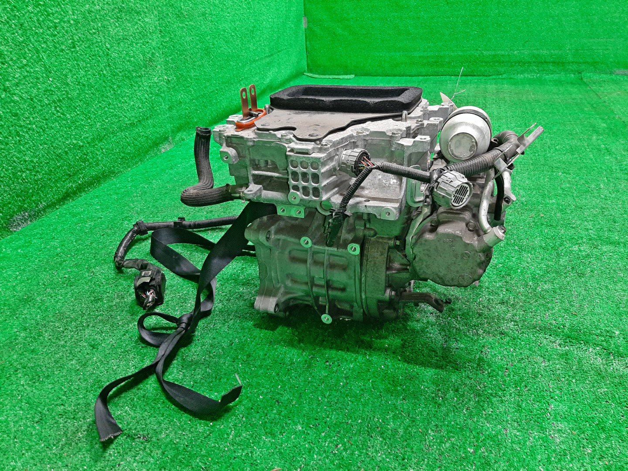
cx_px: 314
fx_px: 472
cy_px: 236
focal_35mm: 26
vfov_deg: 53.1
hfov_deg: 67.3
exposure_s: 1/50
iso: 200
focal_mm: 3.93
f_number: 1.7
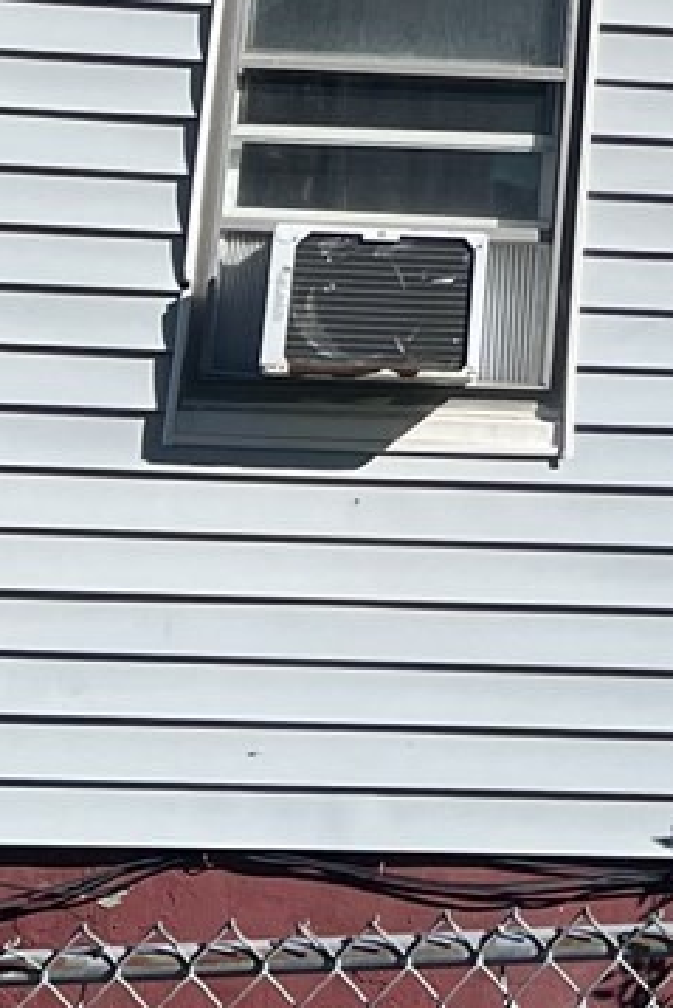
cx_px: 941
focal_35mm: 116
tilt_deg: +17.5
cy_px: -566
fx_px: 3249
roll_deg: -2.3
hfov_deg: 11.4
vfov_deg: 16.0
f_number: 1.5
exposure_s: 1/8696
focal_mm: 5.7
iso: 50
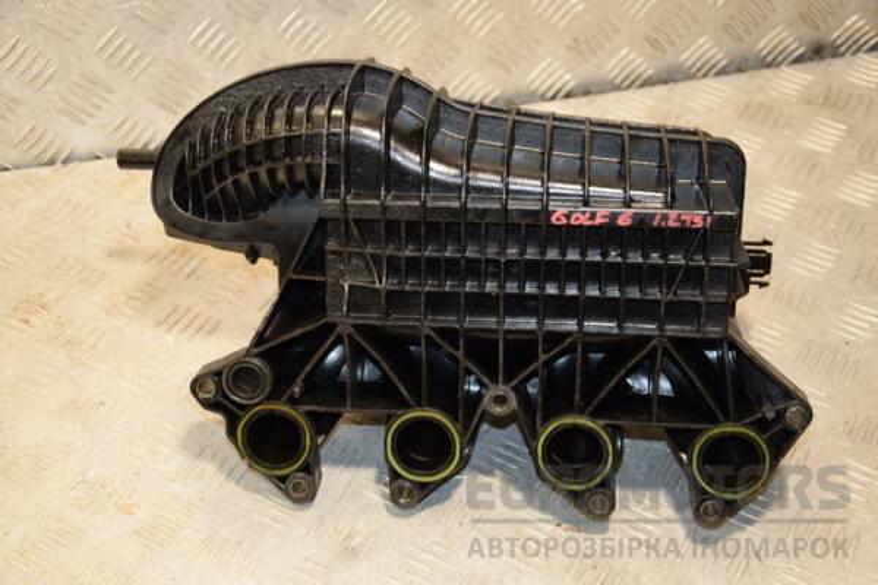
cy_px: 292
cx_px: 439
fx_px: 1536
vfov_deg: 21.6
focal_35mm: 63
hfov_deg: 31.9
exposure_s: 1/125
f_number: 4.8
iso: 800
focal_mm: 42
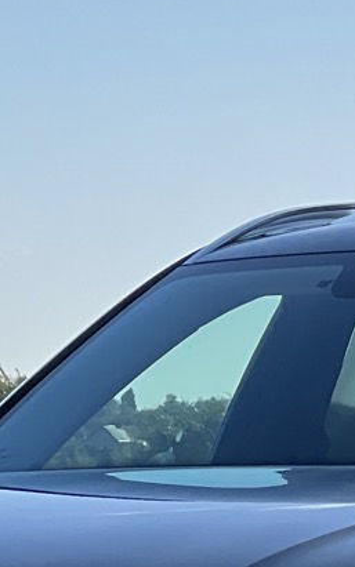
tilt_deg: -1.7
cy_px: 724
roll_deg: -2.0
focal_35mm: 360
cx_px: 435
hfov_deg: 3.6
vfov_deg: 5.8
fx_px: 5571
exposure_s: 1/727
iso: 32
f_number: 2.8
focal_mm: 9
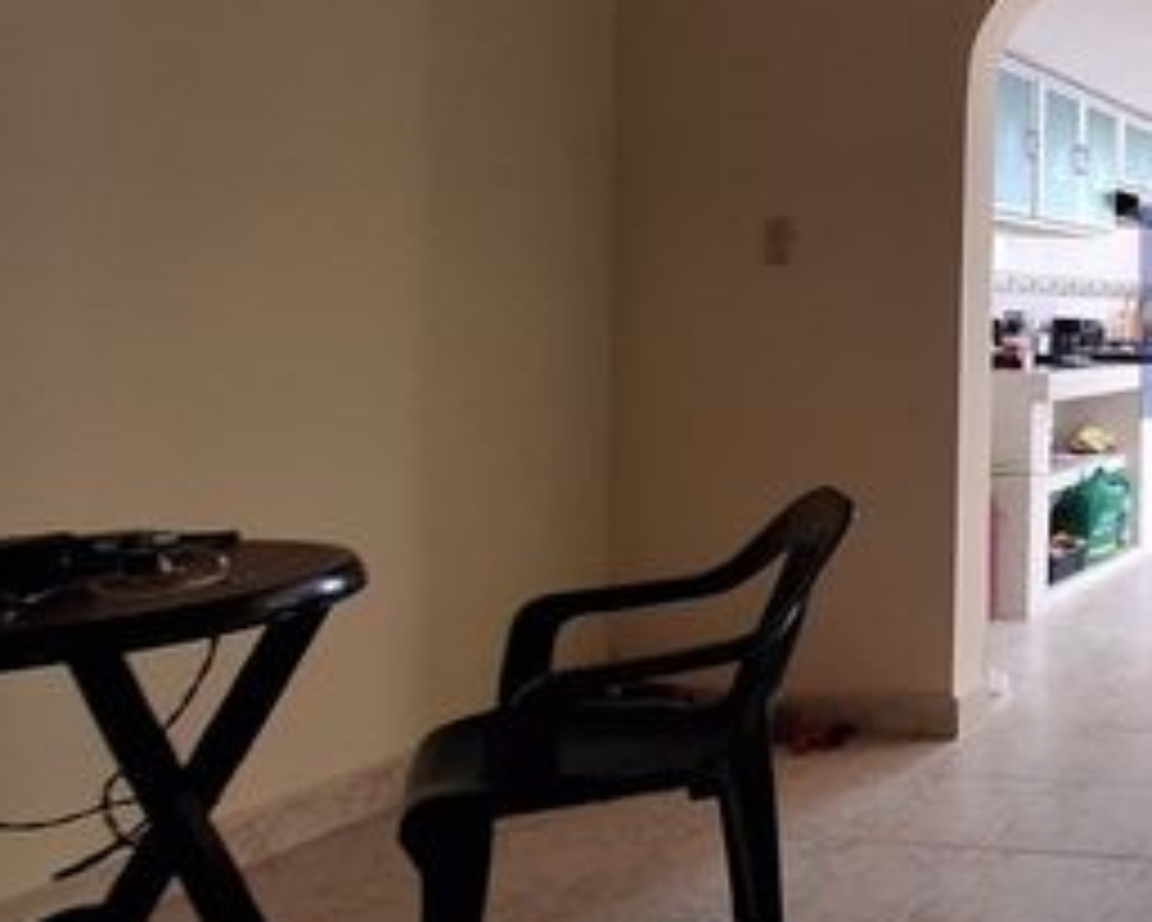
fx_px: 1126
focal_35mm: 33
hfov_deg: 36.7
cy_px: 310
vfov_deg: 44.0
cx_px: 1474
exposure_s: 1/40
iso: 64
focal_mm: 1.74
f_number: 2.2
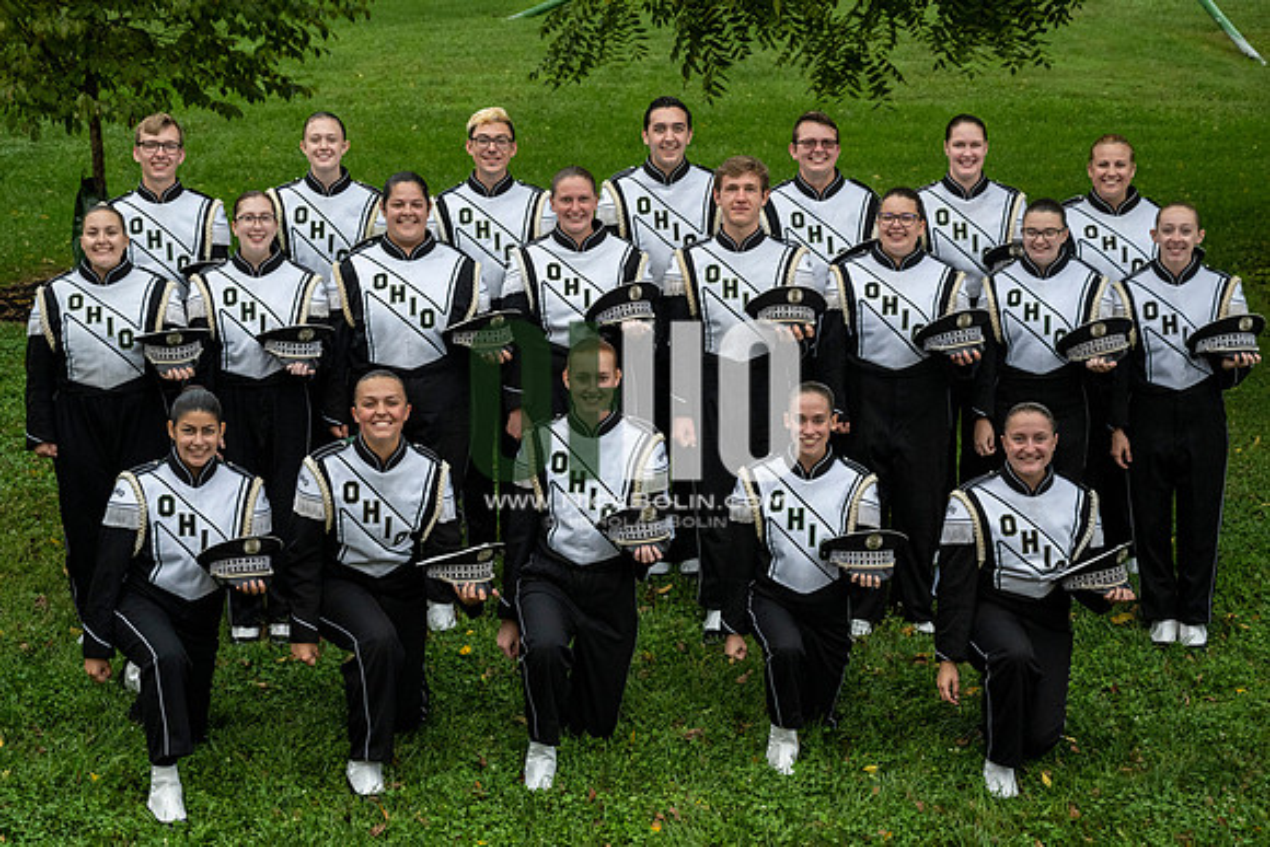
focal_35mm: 63
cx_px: 587
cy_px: 466
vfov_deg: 21.7
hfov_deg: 32.0
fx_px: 2214
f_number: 4
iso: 1250
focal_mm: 57
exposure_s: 1/400
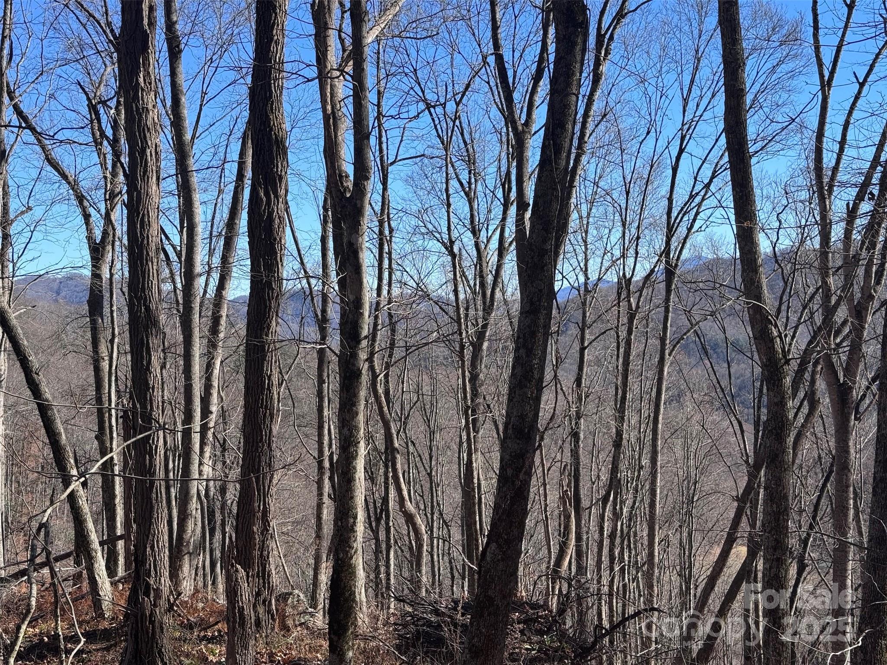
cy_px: 332
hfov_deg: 39.7
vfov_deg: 30.3
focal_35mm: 48
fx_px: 1230
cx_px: 444
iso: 64
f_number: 1.78
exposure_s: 1/2252
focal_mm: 6.76
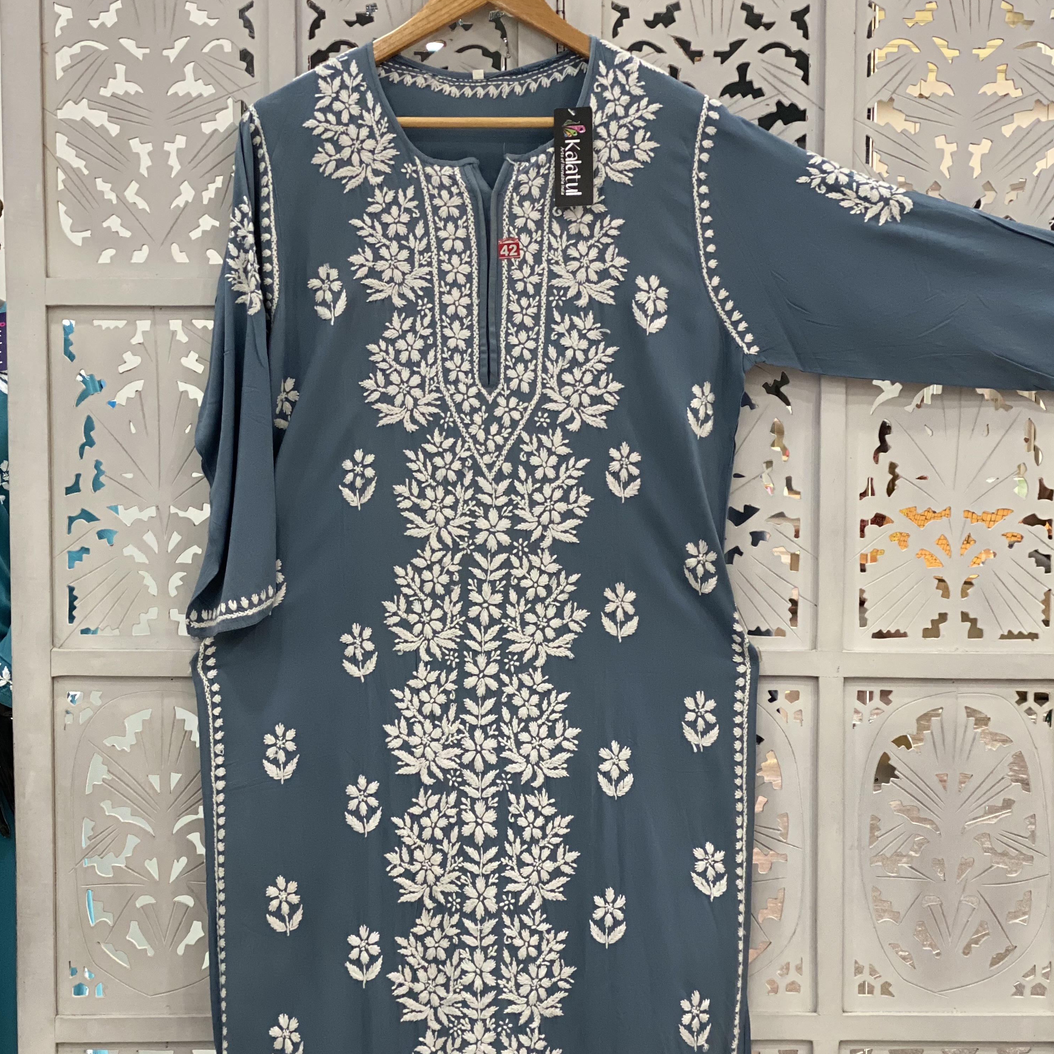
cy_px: 604
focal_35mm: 62
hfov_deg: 27.7
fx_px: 2136
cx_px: 529
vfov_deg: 27.7
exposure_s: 1/100
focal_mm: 6
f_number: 2
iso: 250
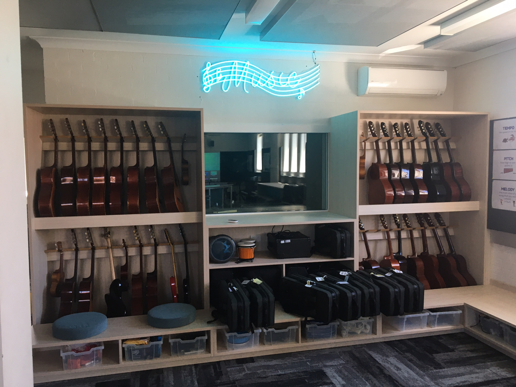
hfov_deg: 61.7
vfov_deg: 48.2
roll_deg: -0.2
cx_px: 258
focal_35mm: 29
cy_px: 194
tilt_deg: -3.5
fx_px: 432
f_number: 2.2
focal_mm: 4.15
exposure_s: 1/33
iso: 40
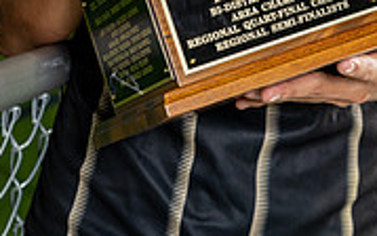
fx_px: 1603
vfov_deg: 8.0
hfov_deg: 13.4
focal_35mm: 156
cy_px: -236
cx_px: 200
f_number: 5.6
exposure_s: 1/250
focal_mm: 61
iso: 800
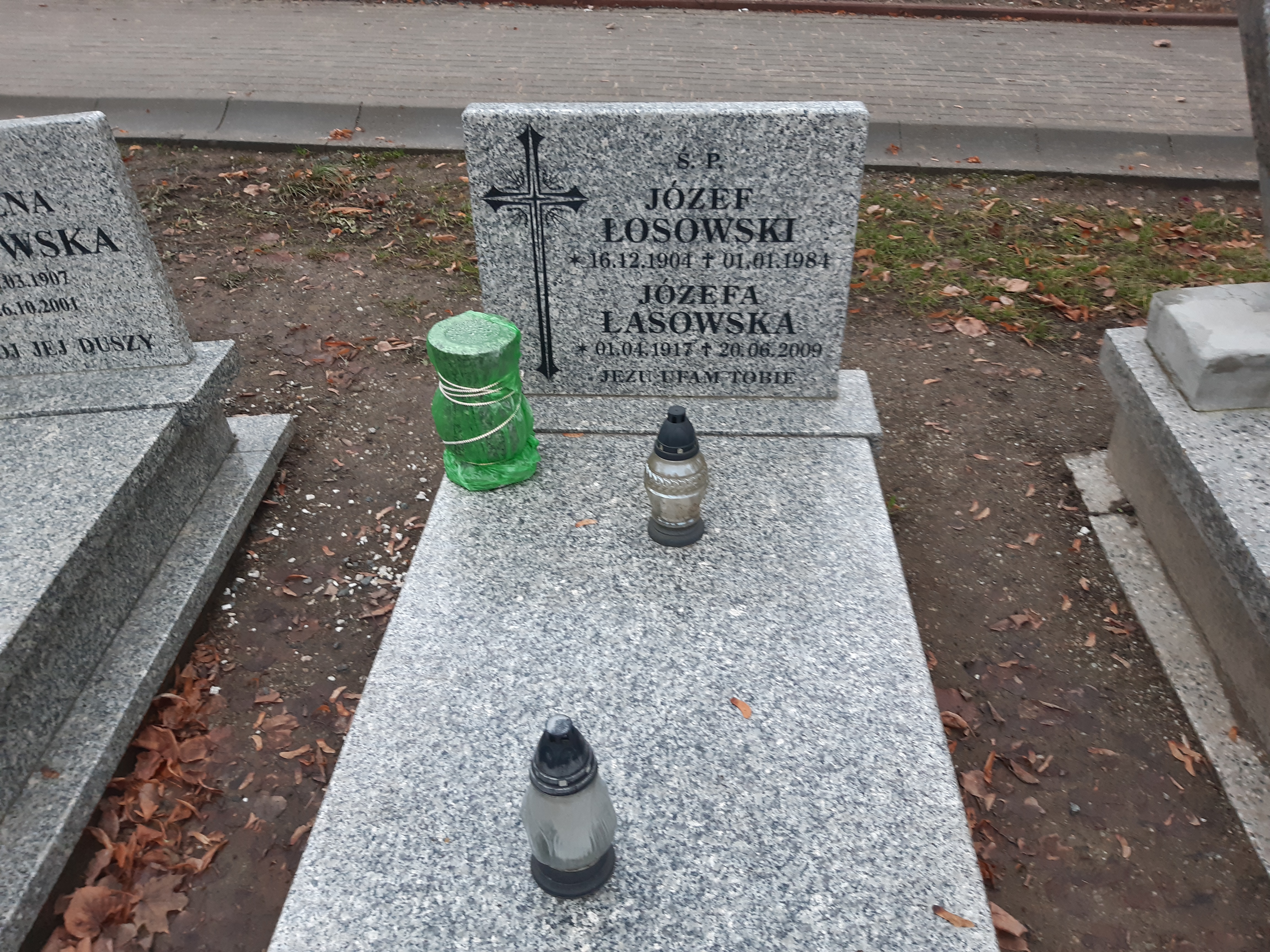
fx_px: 954
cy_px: 476
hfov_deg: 67.3
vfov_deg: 53.1
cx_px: 635
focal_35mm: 26
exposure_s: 1/50
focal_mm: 3.92
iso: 125
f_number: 1.7
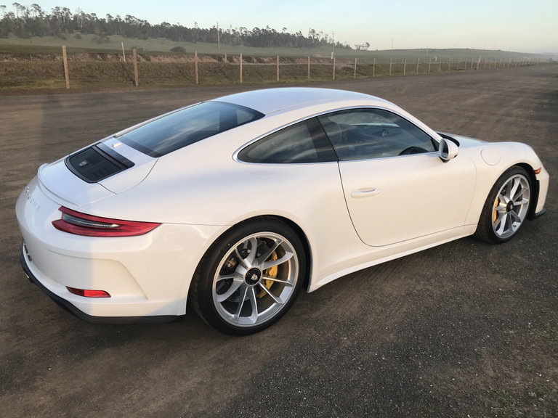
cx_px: 279
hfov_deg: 63.4
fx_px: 451
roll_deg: +1.0
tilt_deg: -16.7
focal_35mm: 28
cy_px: 209
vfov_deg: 49.7
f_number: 1.8
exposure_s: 1/402
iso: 20
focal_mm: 3.99
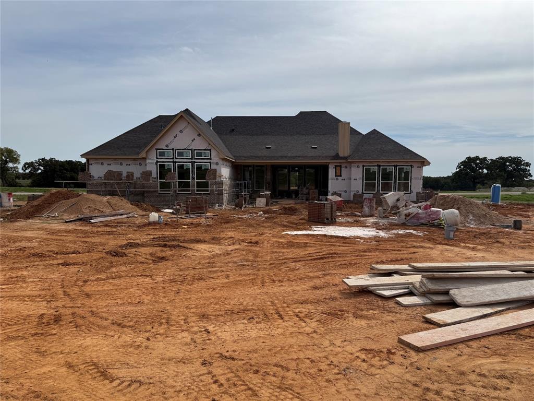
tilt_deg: -2.2
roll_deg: -0.6
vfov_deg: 56.8
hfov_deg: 71.6
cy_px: 200
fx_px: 370
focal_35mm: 24
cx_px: 267
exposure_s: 1/10309
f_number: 1.78
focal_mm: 6.76
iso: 80
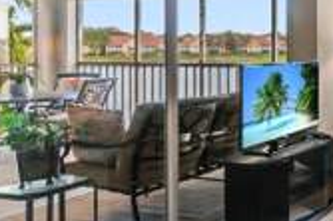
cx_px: 439
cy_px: 76
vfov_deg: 28.2
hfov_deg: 31.5
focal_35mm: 47
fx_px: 438
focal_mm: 11
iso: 200
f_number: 5.6
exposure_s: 1/8
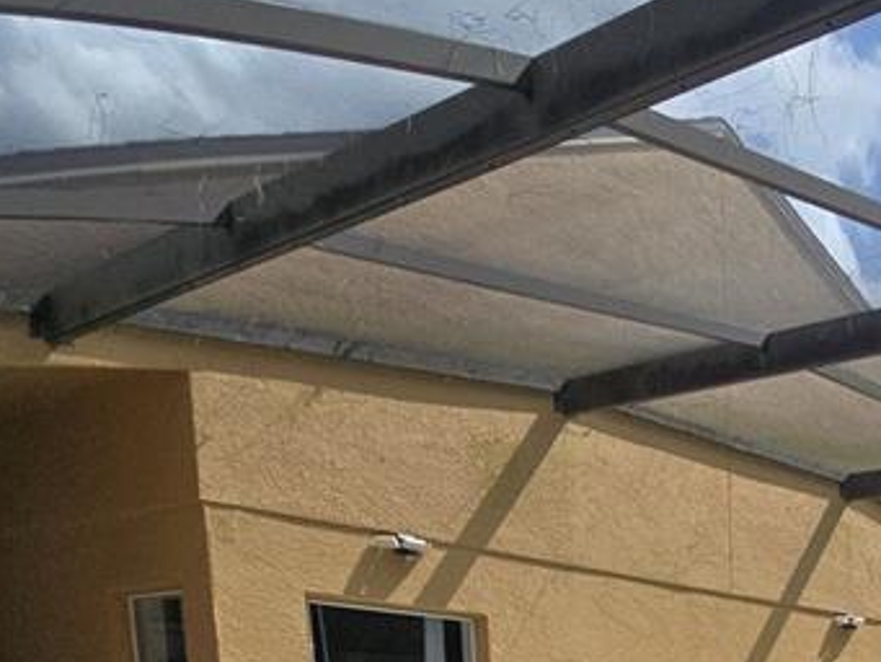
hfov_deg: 34.6
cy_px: 921
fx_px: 993
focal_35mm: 39
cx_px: 1129
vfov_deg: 28.2
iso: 50
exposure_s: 1/1654
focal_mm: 2.2
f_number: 2.2
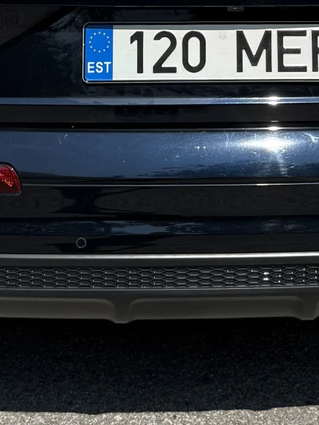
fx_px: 1302
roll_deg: -0.8
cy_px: -160
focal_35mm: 106
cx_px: 219
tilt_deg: -8.2
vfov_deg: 17.2
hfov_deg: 13.9
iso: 80
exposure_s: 1/4673
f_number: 1.78
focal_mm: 6.76
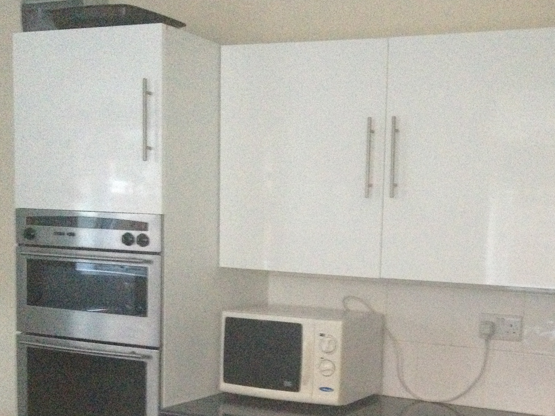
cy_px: 328
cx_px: 412
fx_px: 898
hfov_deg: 33.7
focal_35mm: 56
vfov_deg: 25.7
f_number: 2.4
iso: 800
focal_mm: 4.28
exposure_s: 1/15
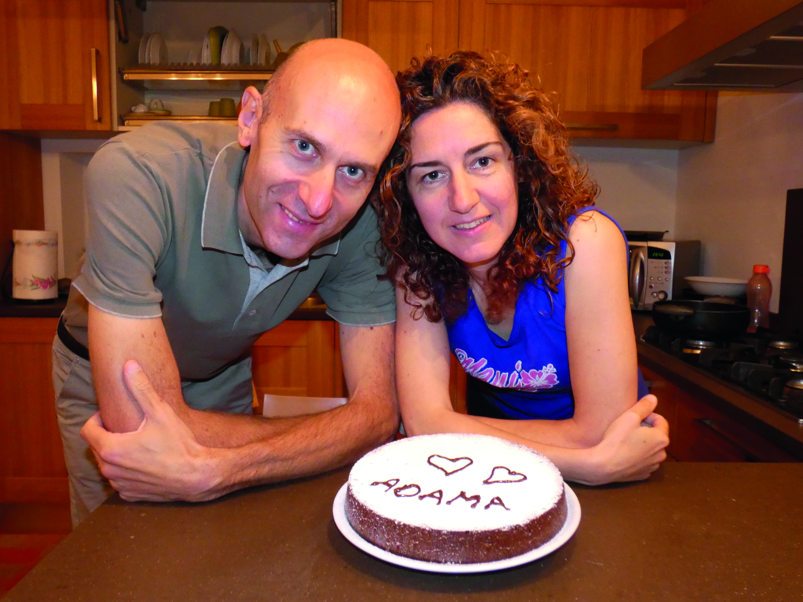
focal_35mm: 30
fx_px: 696
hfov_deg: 60.0
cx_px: 402
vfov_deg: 46.8
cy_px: 301
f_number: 3.3
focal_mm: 5.3
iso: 800
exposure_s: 1/25
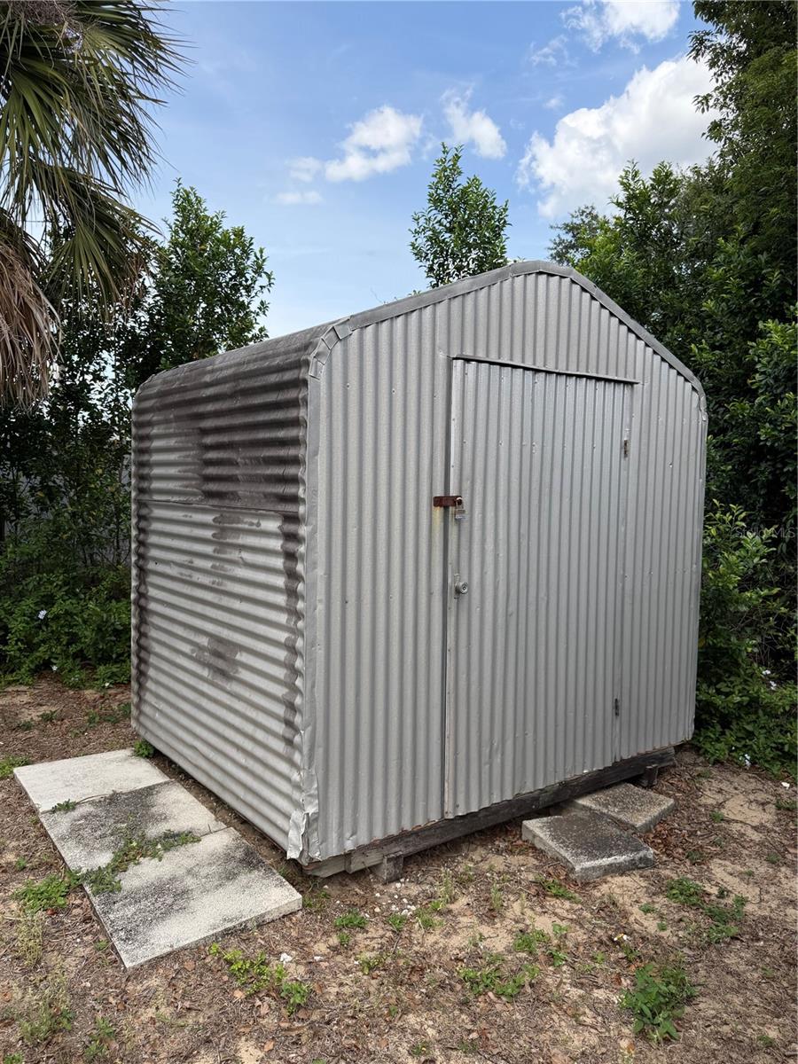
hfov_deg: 56.8
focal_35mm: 24
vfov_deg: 71.6
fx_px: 738
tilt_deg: -5.1
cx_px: 399
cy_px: 532
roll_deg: -0.6
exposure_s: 1/2703
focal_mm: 6.76
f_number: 1.78
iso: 100
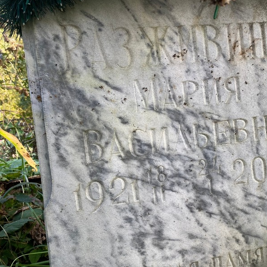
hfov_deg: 51.5
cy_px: 132
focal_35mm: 31
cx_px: 179
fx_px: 271
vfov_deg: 52.5
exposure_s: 1/274
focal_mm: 4.25
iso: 32
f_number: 1.8
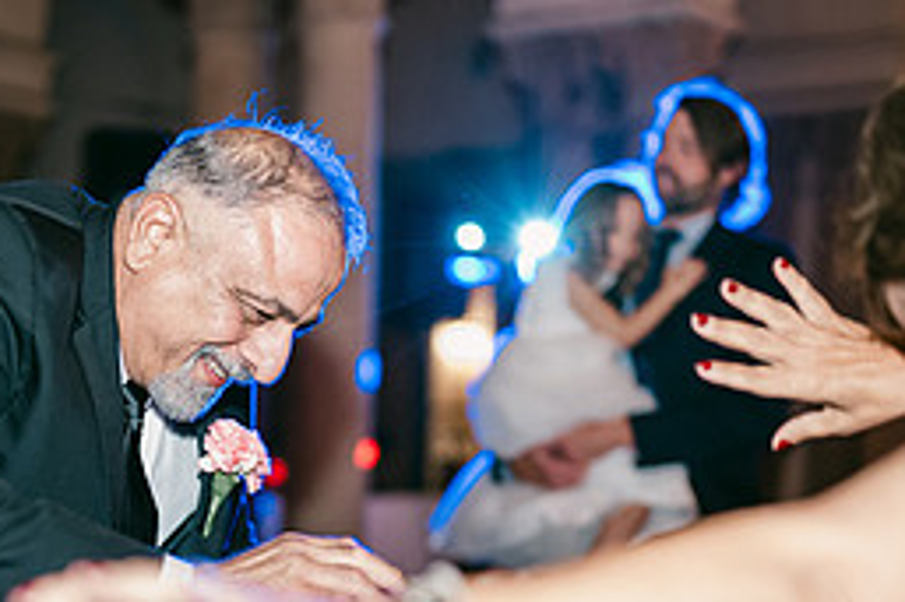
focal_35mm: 79
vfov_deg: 17.0
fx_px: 1985
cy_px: 569
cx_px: 239
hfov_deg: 25.4
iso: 1600
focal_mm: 35
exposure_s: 1/125
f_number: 1.2
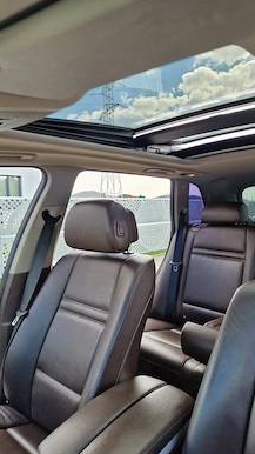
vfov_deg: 71.9
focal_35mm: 26
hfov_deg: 44.0
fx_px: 313
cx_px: 159
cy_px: 229
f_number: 1.8
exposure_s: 1/180
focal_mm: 6.4
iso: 50
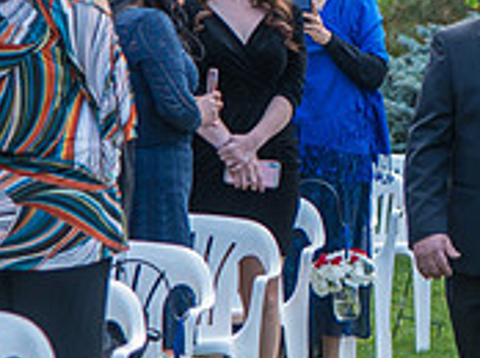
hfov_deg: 7.5
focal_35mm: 263
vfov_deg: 5.6
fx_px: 3642
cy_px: 95
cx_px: 585
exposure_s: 1/250
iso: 400
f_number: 4
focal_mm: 82
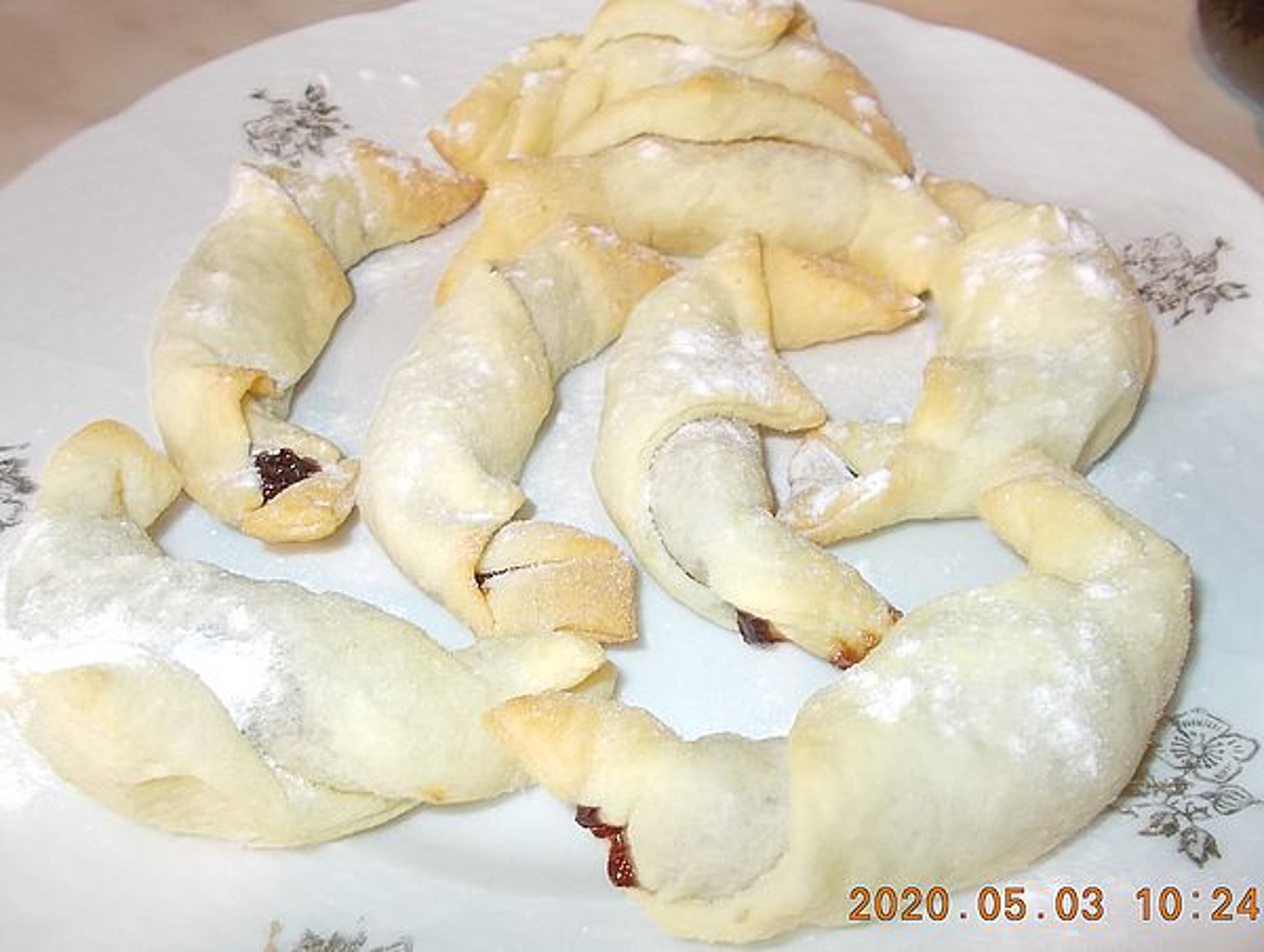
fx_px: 951
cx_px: 632
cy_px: 476
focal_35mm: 26
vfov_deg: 53.2
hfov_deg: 67.2
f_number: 3.2
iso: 200
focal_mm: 4.6
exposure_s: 1/25
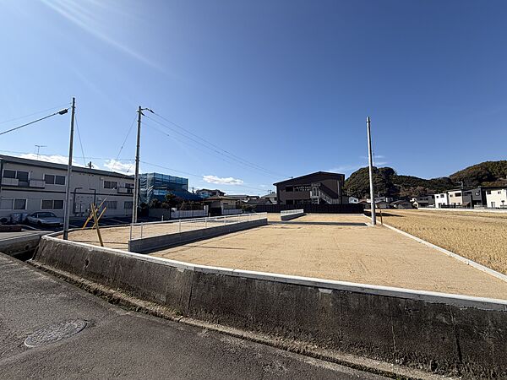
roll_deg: +0.8
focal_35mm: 14
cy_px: 190
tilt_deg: +5.0
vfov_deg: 85.7
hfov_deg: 102.1
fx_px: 205
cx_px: 254
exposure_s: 1/1189
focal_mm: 2.22
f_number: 2.2
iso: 20
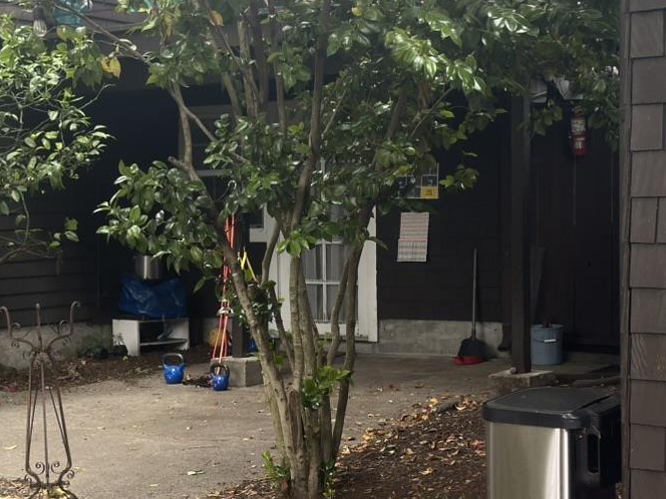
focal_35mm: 74
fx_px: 1424
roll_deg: +0.1
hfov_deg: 26.3
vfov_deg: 19.9
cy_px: 242
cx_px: 335
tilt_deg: +0.4
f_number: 1.78
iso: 64
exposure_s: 1/121
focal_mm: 6.86
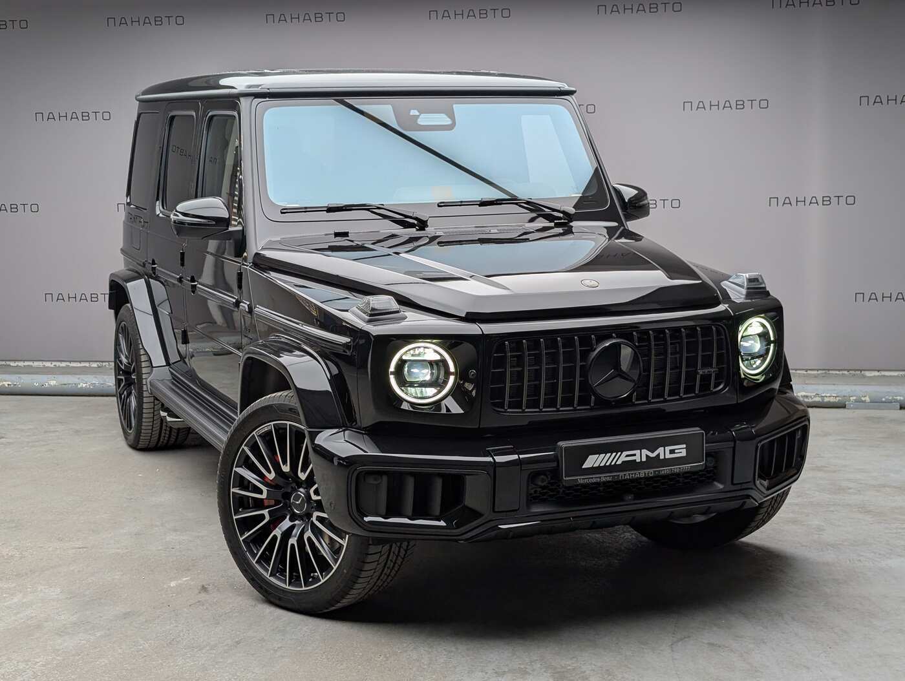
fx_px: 1283
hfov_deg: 38.9
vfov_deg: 29.7
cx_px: 452
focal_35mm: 49
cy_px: 340
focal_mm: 6.9
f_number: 1.68
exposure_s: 1/100
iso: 24
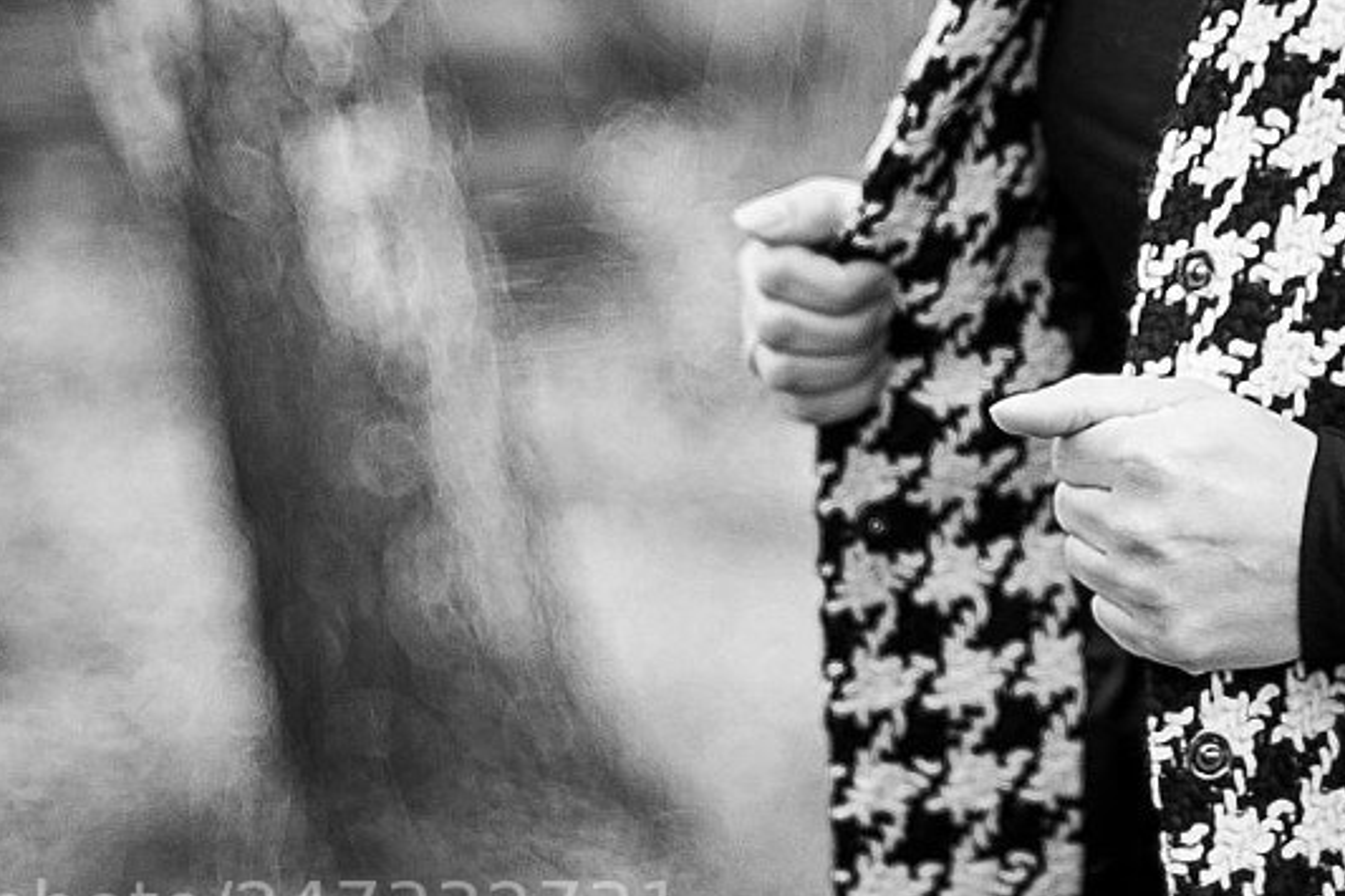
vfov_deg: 9.0
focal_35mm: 150
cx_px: 1380
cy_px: -237
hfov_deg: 13.5
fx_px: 5602
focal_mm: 50
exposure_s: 1/250
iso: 100
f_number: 1.4
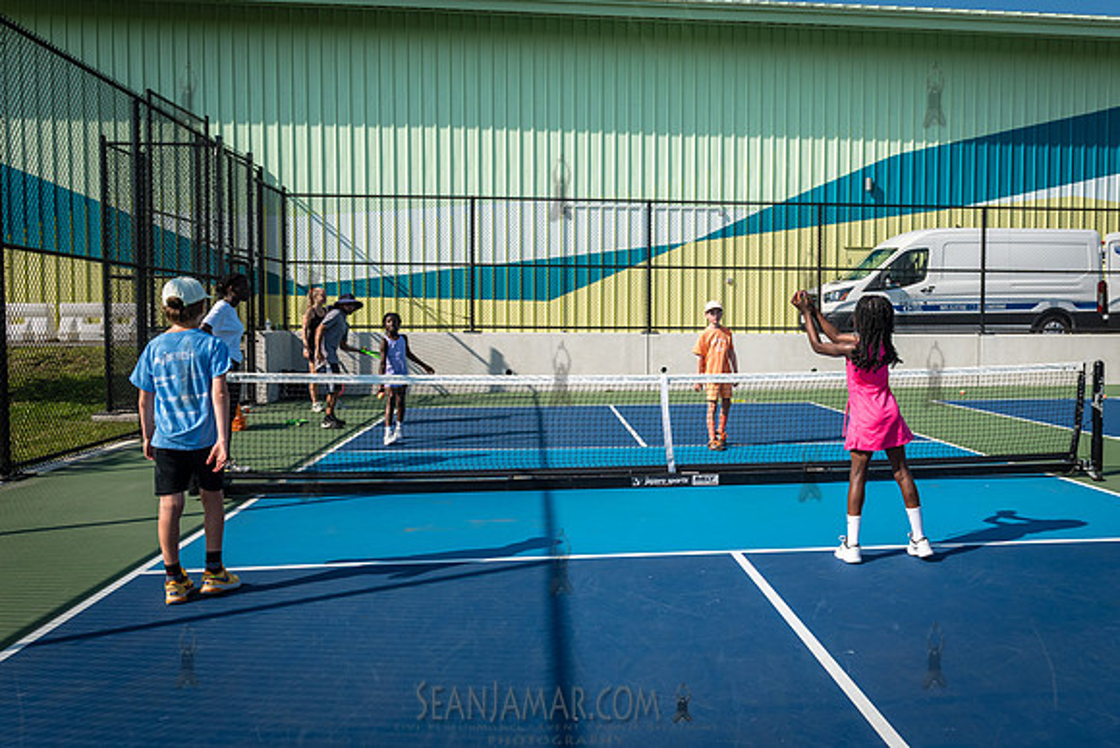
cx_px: 644
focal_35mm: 29
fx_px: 915
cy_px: 362
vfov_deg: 44.4
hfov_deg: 62.6
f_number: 4.5
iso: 320
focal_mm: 24
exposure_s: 1/2500
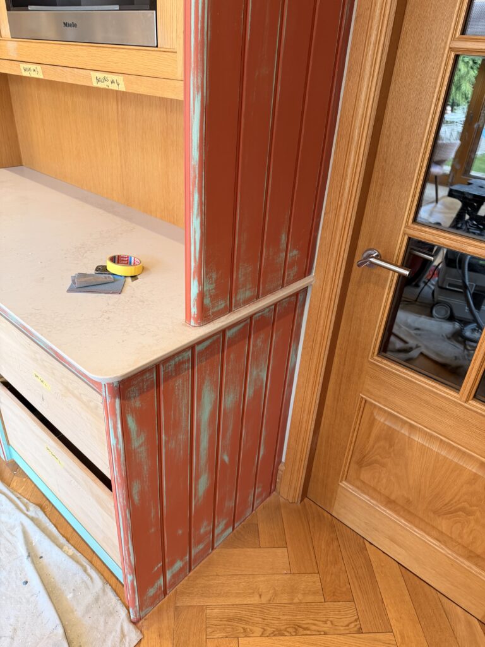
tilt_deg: -30.8
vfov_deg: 71.6
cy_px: 324
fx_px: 448
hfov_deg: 56.8
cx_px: 242
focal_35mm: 24
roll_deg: -4.3
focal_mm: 6.76
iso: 160
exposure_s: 1/50
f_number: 1.78
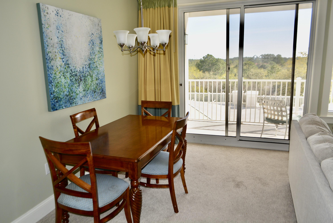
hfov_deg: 67.3
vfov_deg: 48.0
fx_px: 250
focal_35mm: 27
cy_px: 112
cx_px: 166
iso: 100
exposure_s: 1/160
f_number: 3.5
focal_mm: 18
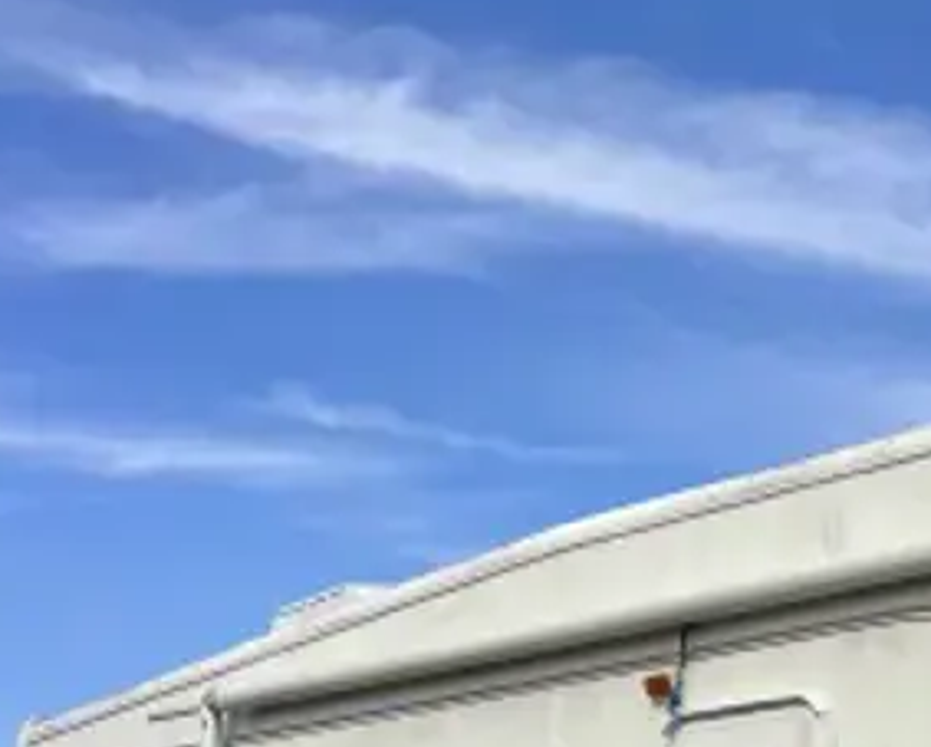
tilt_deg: +1.9
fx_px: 2372
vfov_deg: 16.8
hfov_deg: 18.9
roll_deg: +1.6
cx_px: 1490
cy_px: 997
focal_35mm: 86
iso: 50
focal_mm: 5.7
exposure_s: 1/4630
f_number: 1.5
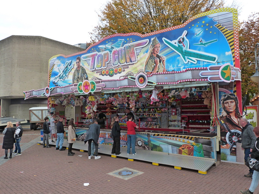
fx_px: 217
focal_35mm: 29
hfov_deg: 61.7
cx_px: 130
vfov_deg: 48.2
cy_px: 97
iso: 200
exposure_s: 1/250
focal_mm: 5
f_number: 4
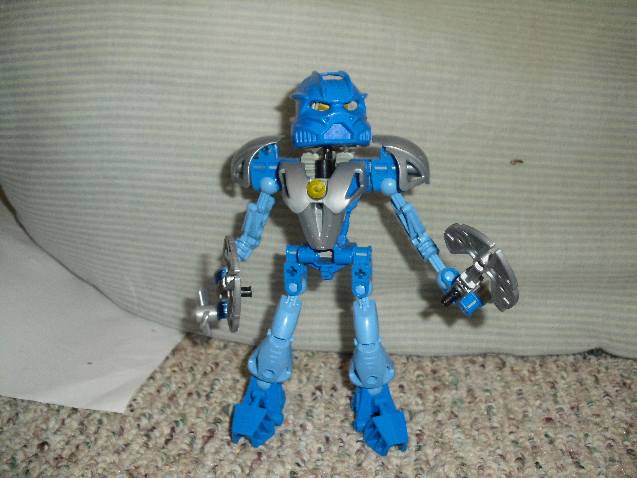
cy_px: 239
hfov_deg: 51.4
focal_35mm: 36
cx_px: 318
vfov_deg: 39.7
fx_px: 662
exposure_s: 1/60
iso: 200
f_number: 3.1
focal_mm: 6.3
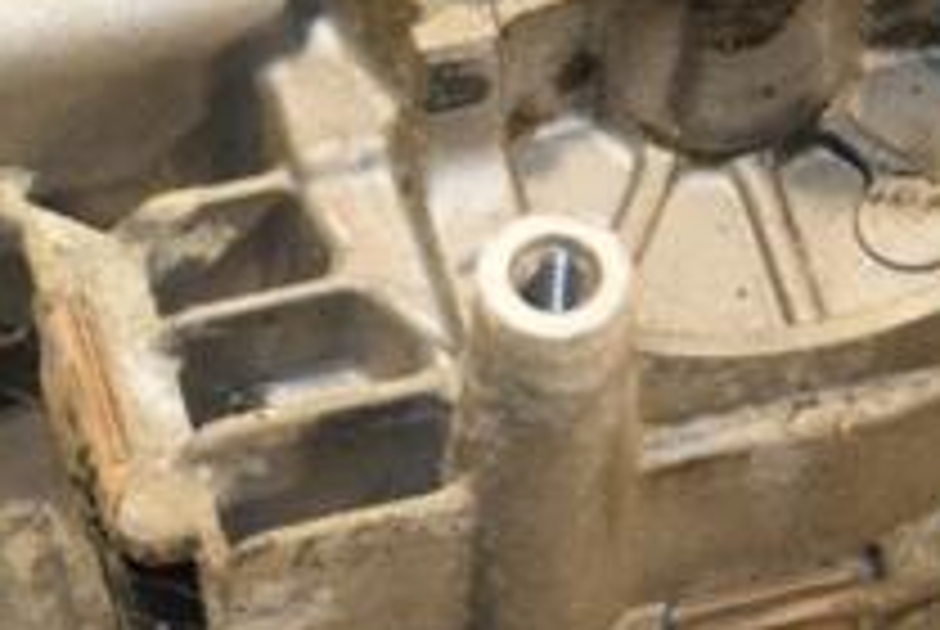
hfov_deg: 6.8
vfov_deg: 4.6
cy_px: 135
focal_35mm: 301
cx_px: -22
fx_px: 7870
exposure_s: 1/160
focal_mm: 70
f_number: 5.3
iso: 800
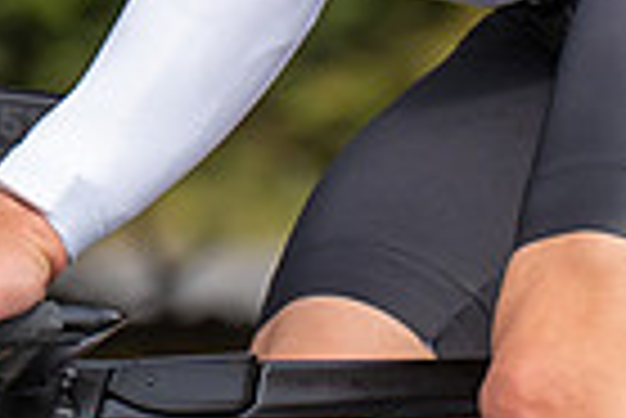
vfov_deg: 1.3
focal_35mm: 1035
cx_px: 94
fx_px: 18016
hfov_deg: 2.0
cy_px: -127
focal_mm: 117
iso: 125
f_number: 3.5
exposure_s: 1/1000
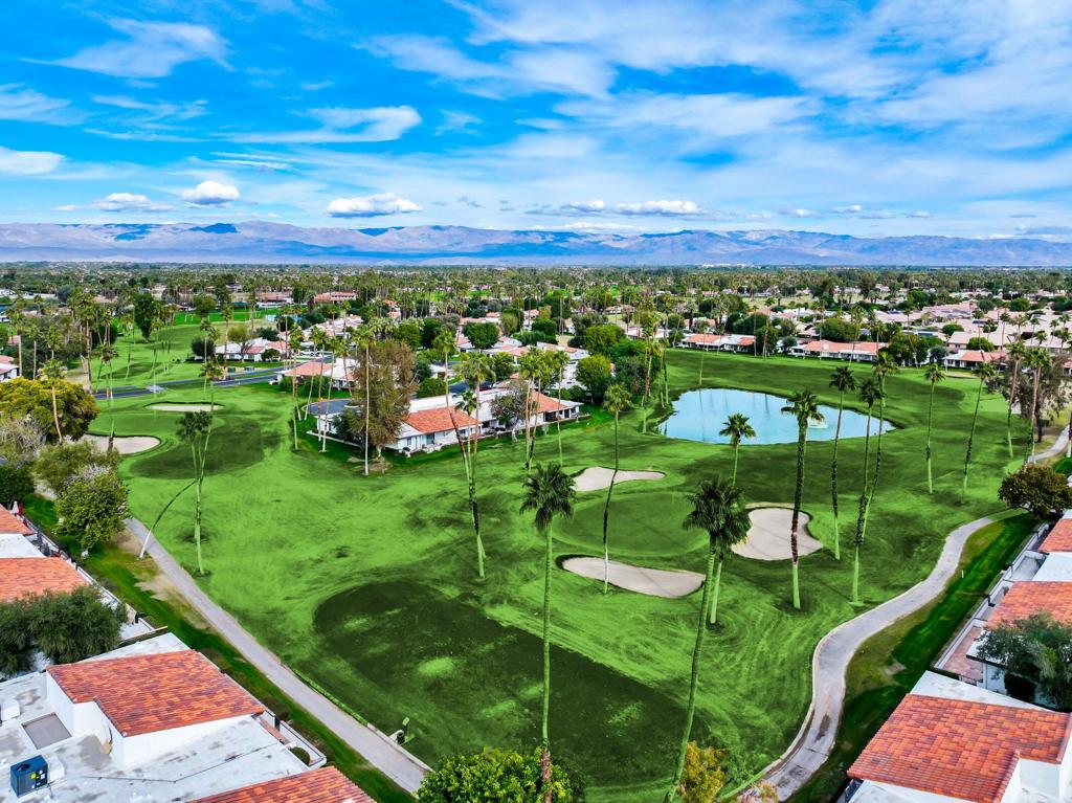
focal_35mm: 24
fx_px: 743
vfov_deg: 56.8
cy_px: 402
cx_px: 536
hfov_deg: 71.6
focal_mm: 12.29
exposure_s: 1/1600
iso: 120
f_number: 2.8
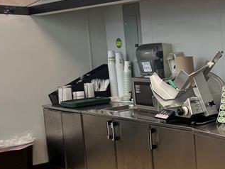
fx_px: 273
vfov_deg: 34.3
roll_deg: +1.5
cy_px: 77
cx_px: 345
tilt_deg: -6.0
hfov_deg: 27.9
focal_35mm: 42
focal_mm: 1.57
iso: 200
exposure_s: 1/60
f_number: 1.8
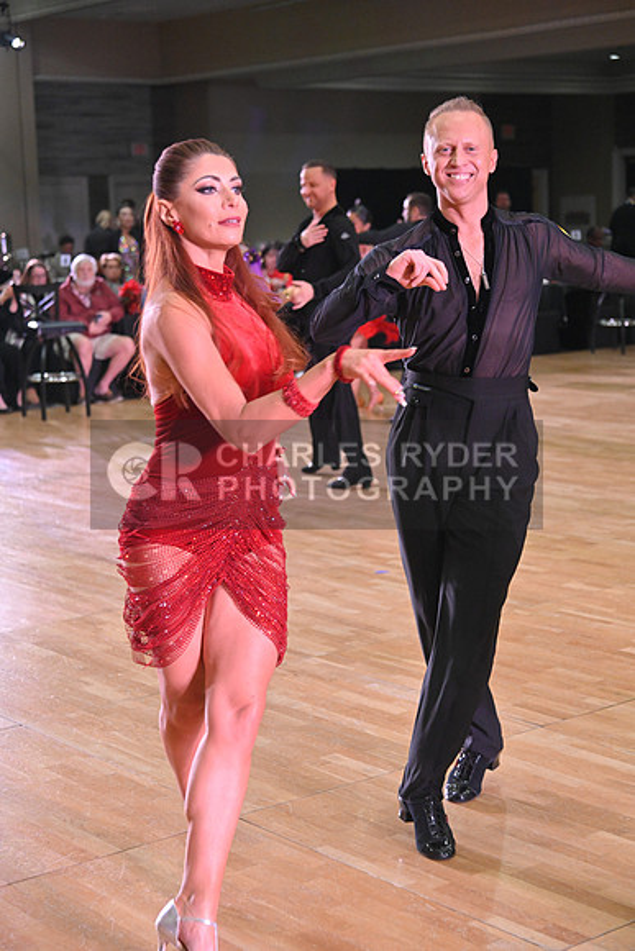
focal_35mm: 65
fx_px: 1719
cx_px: 318
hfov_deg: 20.9
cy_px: 476
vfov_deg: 31.0
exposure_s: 1/400
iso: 3200
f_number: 4.5
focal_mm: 65
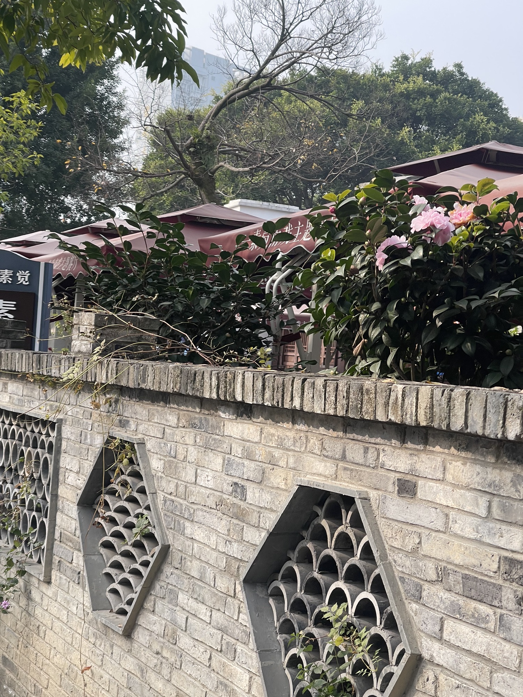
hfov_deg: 22.9
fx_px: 1289
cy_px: 348
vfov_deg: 30.3
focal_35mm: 64
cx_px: 262
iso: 20
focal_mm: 7.5
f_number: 2.2
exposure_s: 1/300
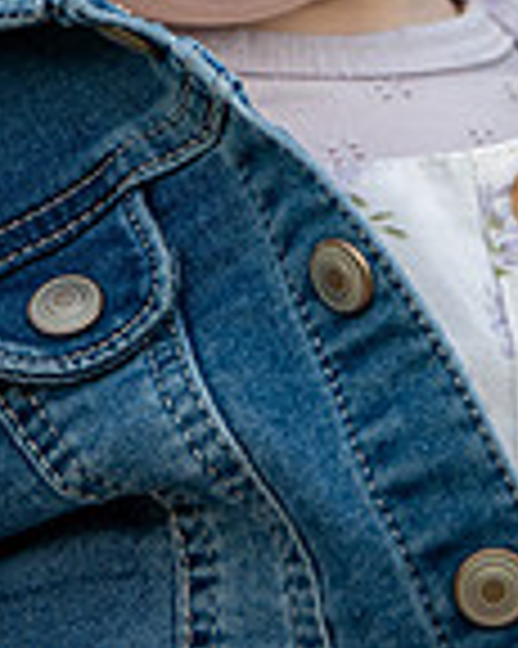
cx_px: 285
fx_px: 10436
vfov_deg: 3.5
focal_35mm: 544
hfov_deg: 2.8
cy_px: -372
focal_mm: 122
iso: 320
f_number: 2.8
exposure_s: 1/1250
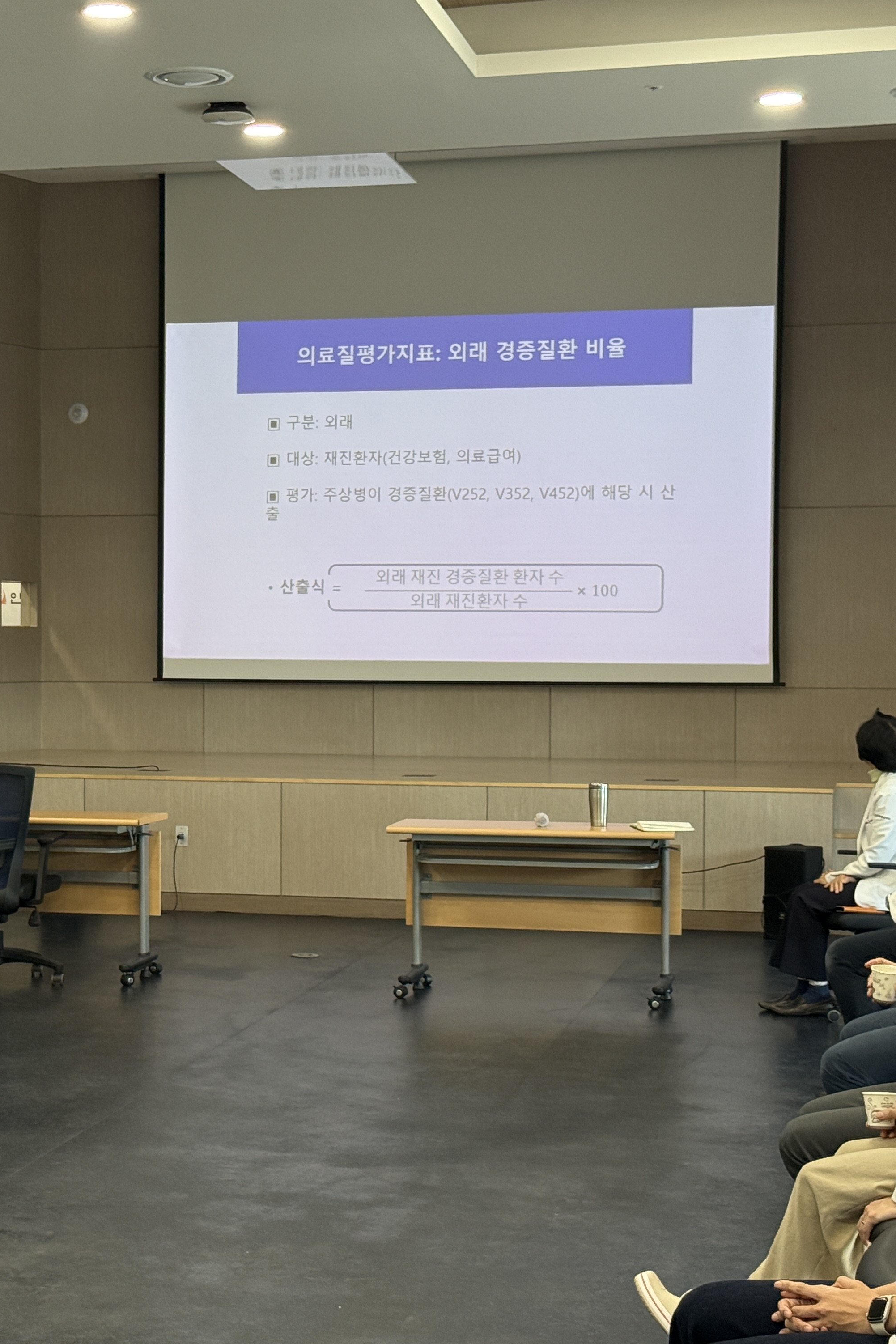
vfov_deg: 30.1
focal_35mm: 67
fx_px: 2501
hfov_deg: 20.1
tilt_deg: -1.5
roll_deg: +0.0
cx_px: 203
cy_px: 669
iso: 250
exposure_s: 1/120
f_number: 1.78
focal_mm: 6.76
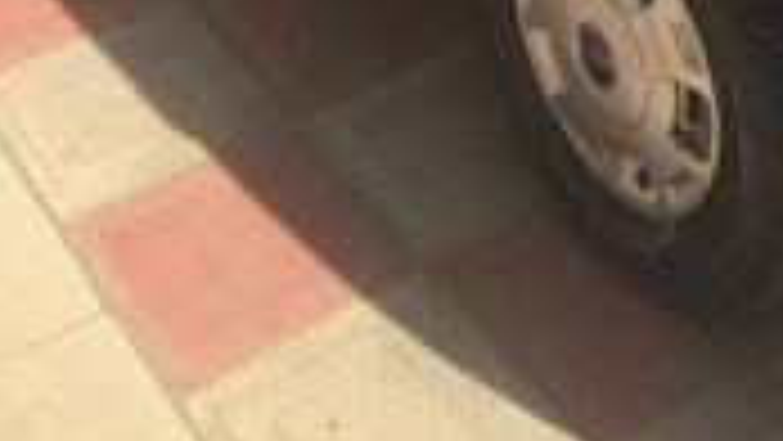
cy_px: -626
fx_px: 1869
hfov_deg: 23.5
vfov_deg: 11.2
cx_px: 540
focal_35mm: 90
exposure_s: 1/1721
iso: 32
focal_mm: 4.15
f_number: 2.2
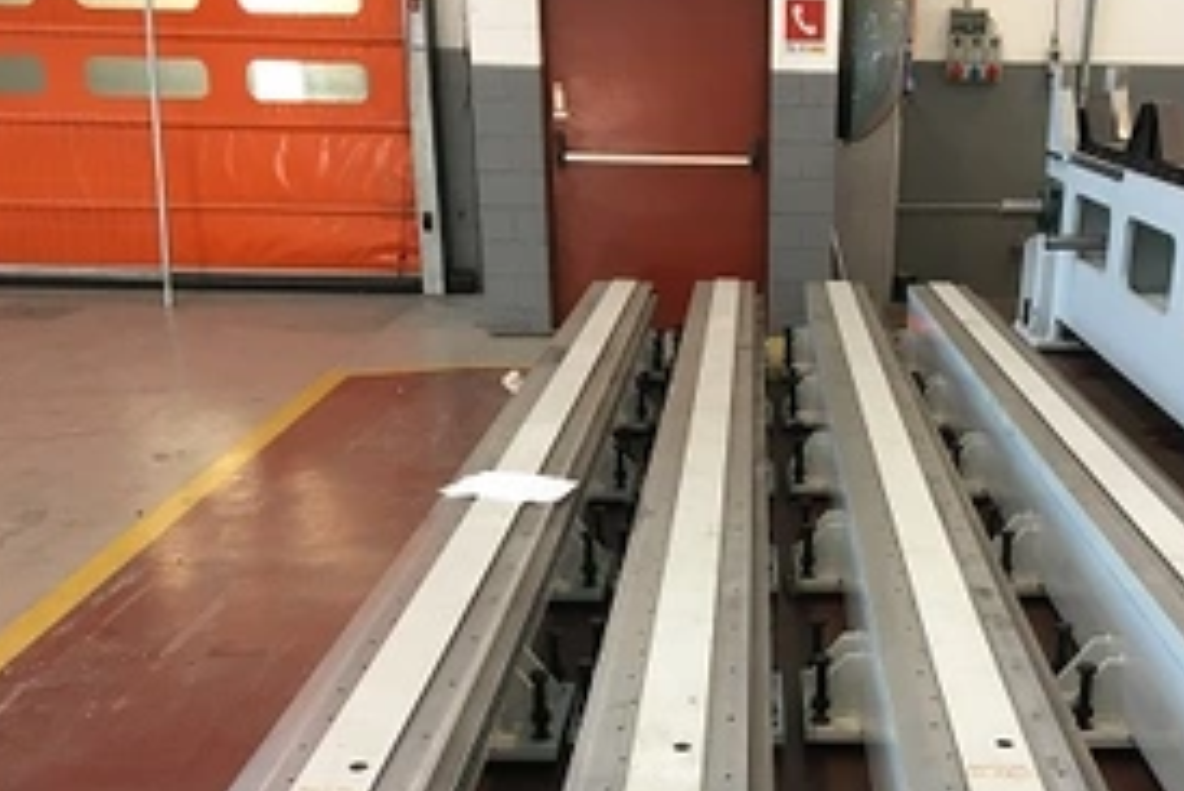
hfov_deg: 43.8
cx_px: 799
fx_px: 1448
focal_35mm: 44
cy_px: 618
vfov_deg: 29.9
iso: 80
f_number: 2.2
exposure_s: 1/33
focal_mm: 4.15
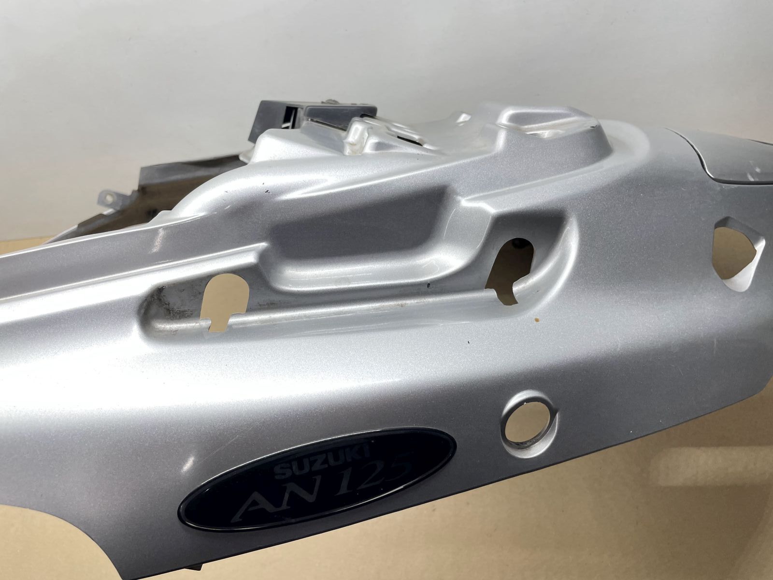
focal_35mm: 26
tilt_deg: -56.6
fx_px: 581
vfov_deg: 53.1
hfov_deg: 67.3
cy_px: 290
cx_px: 386
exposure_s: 1/100
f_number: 1.6
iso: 80
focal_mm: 4.2
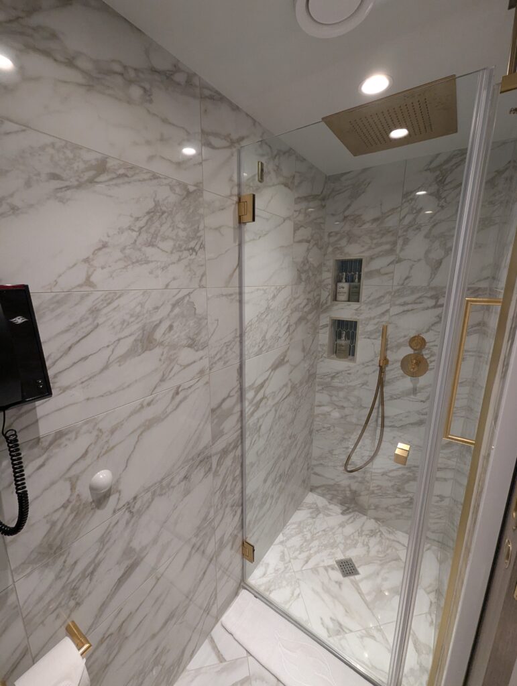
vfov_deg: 106.1
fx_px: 258
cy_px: 343
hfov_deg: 90.1
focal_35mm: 13
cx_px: 258
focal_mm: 1.95
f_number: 2.2
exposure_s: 1/120
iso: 306
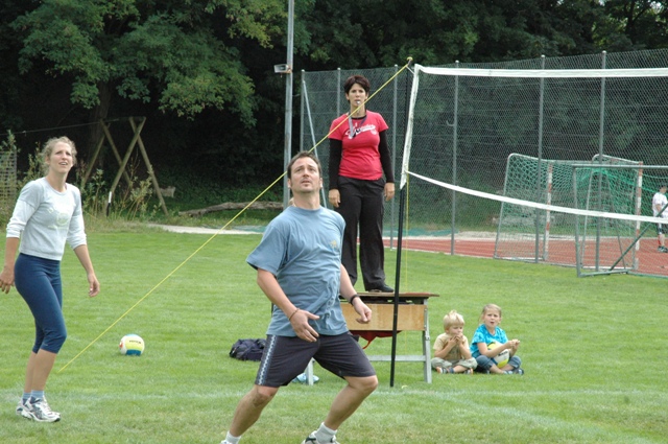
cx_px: 334
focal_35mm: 105
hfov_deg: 19.5
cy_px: 222
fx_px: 1946
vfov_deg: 13.0
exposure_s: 1/500
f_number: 11
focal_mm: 70
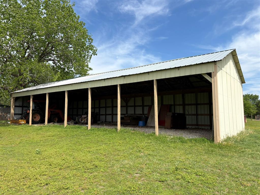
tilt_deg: +6.0
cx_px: 130
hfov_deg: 67.3
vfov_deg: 53.1
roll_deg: +0.3
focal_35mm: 26
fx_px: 195
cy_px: 98
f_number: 1.6
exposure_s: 1/3623
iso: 50
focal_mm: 5.96
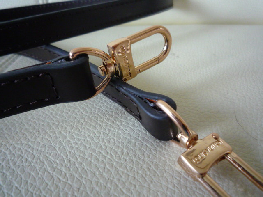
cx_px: 132
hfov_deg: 69.4
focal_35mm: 25
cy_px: 98
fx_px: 190
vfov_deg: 54.9
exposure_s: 1/30
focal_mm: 4.4
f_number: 2.8
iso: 400
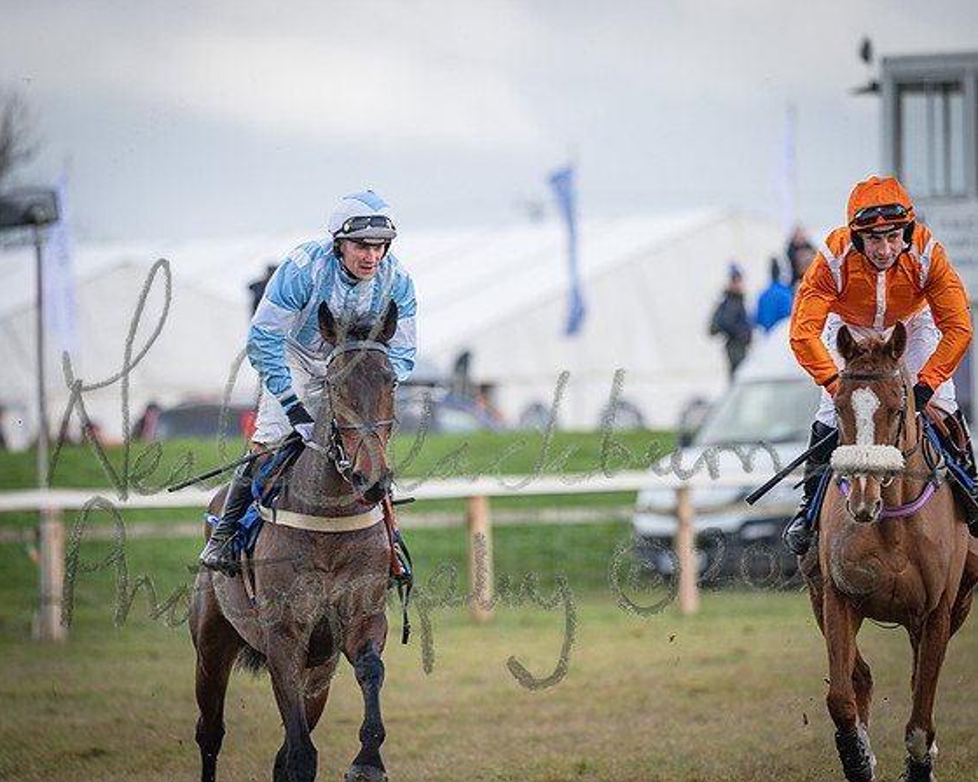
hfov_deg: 4.3
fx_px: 13112
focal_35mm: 453
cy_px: 391
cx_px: 390
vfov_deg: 3.4
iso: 800
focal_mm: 400
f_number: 5
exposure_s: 1/1250
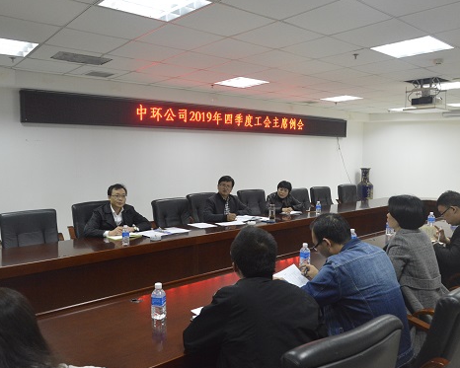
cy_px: 185
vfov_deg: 50.0
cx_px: 227
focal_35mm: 29
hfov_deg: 60.4
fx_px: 395
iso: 6400
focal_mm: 24
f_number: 6.3
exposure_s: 1/80
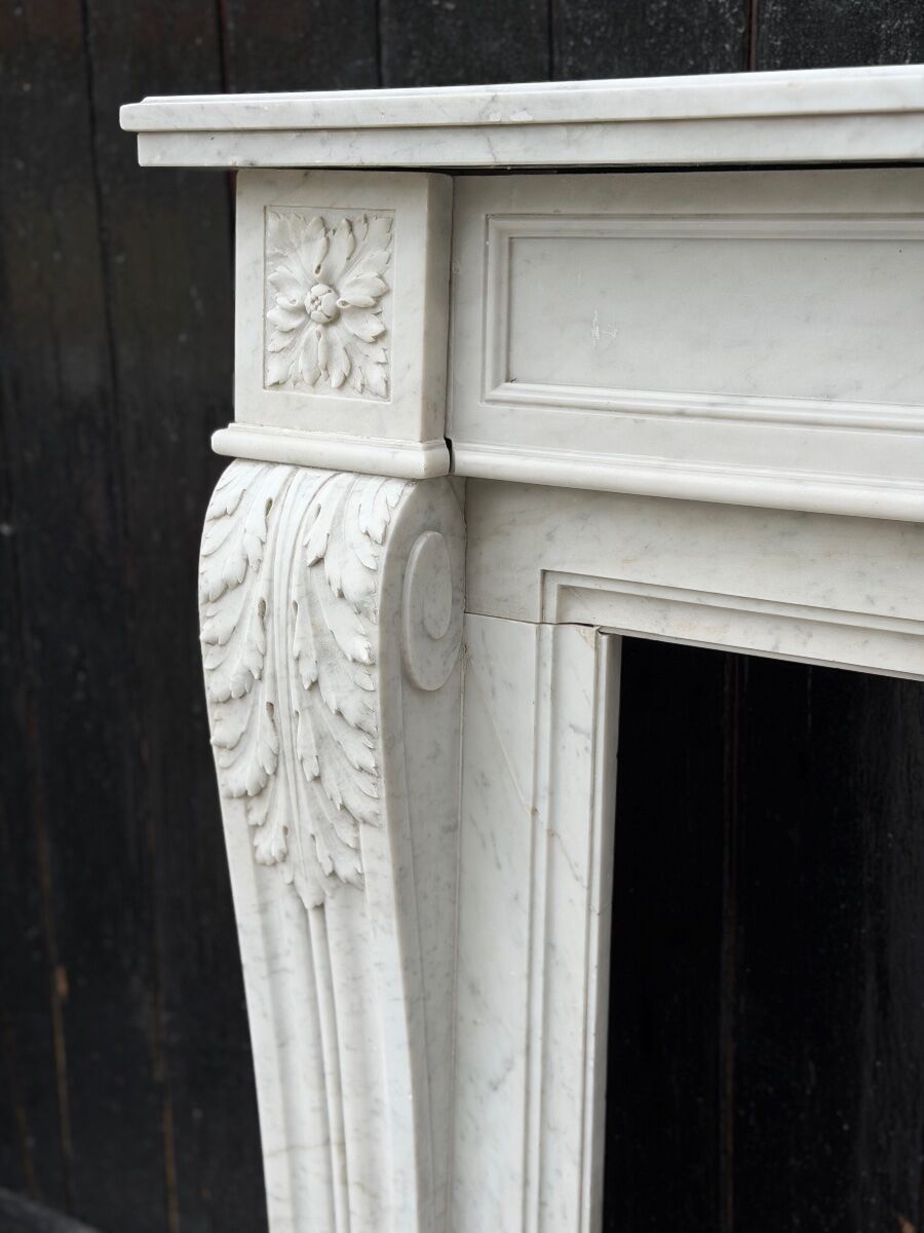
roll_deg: +1.1
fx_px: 1708
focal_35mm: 48
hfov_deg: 30.3
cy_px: 616
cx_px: 462
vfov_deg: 39.7
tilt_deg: -13.2
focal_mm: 6.76
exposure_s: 1/1203
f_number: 1.78
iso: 64
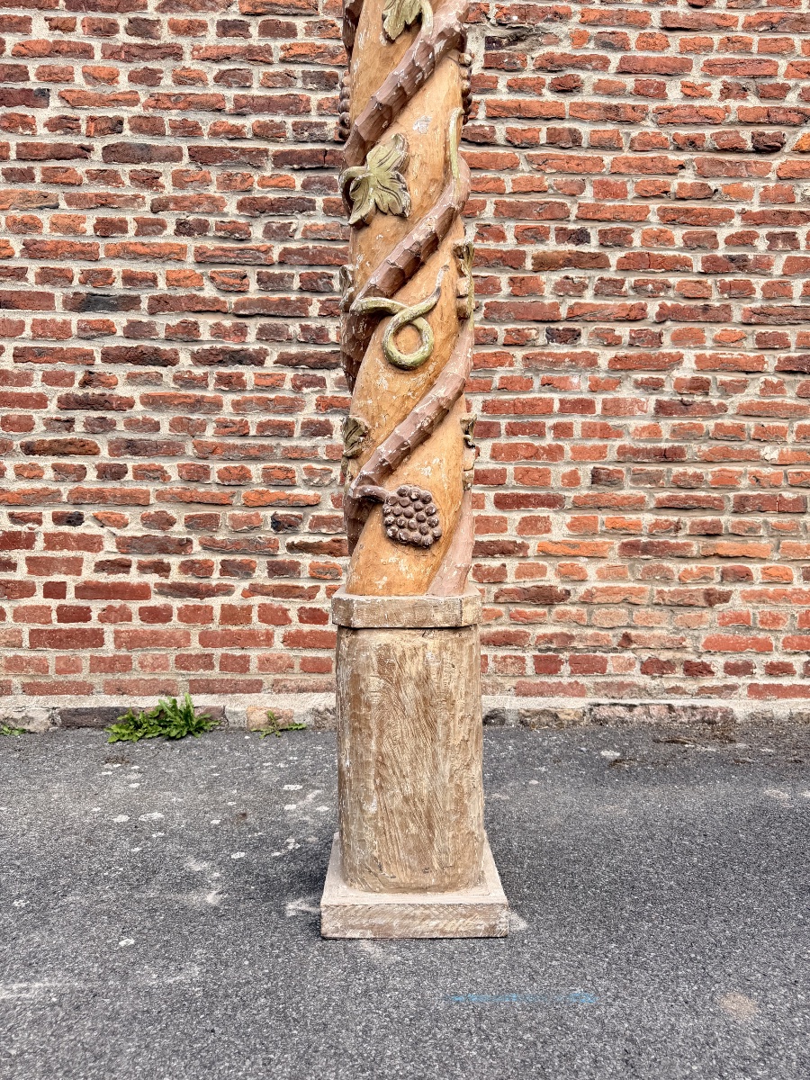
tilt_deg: -0.2
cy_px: 540
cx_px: 405
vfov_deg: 71.6
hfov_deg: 56.8
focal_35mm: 24
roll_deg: +0.5
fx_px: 749
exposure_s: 1/805
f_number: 1.78
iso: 80
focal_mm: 6.76
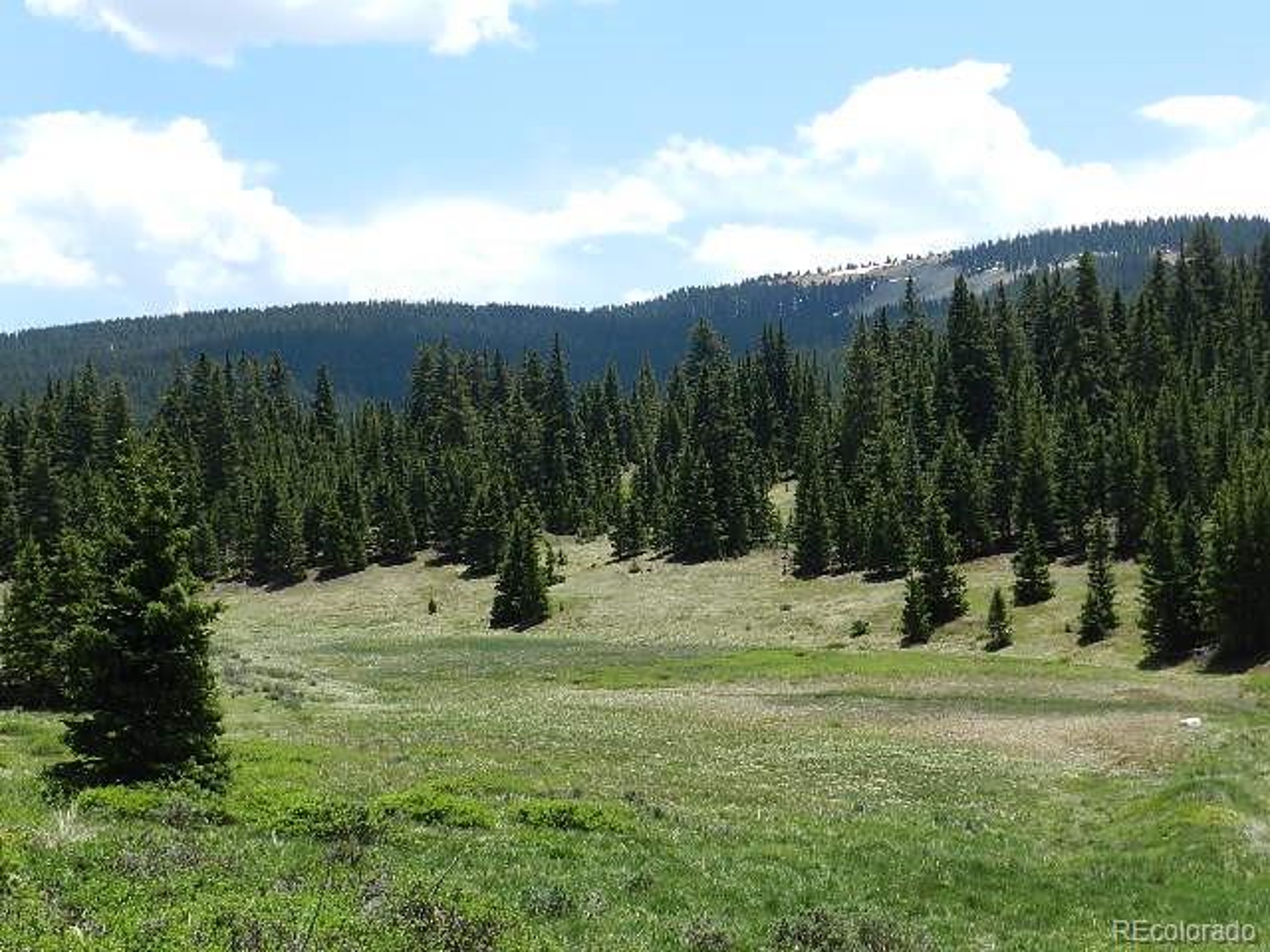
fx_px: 1688
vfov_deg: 31.5
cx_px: 635
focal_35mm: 46
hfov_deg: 41.2
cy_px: 476
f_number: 4.2
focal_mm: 8.1
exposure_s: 1/800
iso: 160
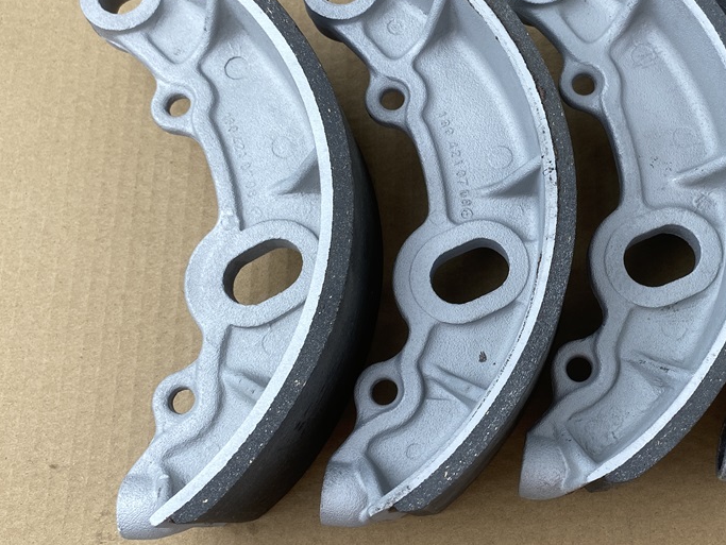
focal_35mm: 46
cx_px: 545
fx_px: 965
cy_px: 229
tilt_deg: -71.8
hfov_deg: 40.1
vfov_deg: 31.5
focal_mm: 4.25
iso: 32
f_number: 1.8
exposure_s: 1/100
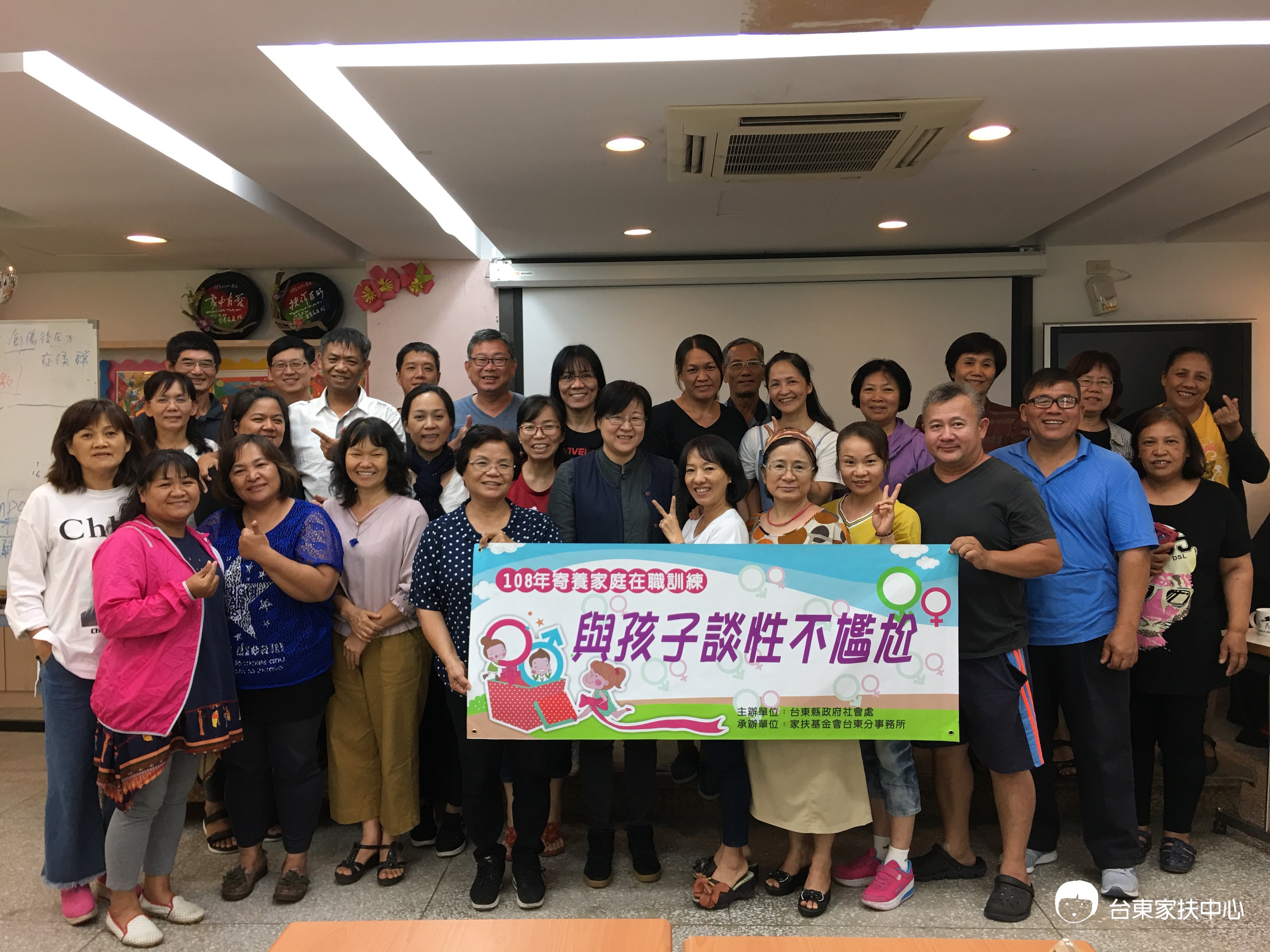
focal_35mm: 29
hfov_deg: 61.7
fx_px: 1064
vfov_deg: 48.2
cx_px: 635
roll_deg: +0.8
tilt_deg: -0.7
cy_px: 476
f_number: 2.2
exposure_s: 1/15
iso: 32
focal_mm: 4.15
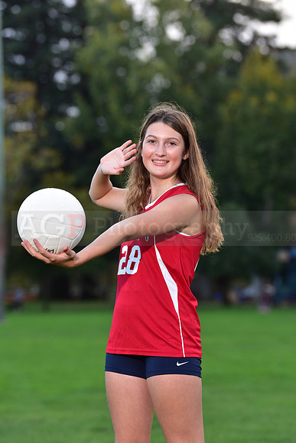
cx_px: 148
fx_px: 1787
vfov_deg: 14.2
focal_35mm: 145
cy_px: 222
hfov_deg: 9.5
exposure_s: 1/250
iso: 400
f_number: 4.5
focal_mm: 145
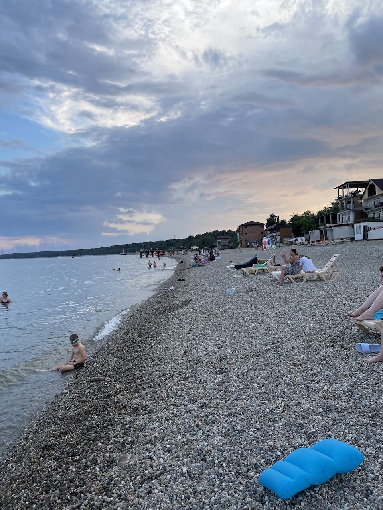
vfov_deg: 67.3
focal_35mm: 26
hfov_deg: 53.1
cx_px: 192
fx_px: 384
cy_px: 255
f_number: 1.6
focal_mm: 4.2
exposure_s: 1/543
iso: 32
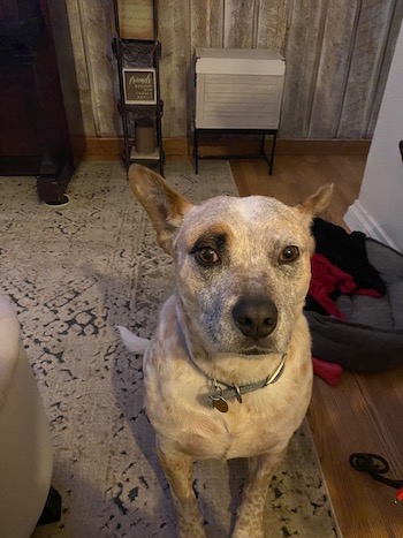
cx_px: 202
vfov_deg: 67.3
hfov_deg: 53.0
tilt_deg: -33.4
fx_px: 404
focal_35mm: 26
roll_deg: -0.5
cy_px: 269
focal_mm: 4.25
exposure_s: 1/30
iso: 1000
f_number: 1.8
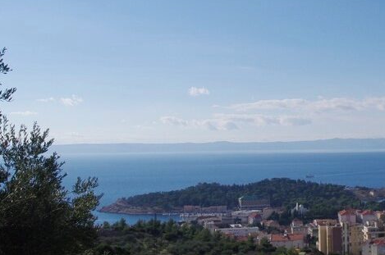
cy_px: 93
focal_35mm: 58
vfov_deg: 23.2
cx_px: 300
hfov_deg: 33.7
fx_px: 619
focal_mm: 23.13
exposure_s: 1/1250
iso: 400
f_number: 10
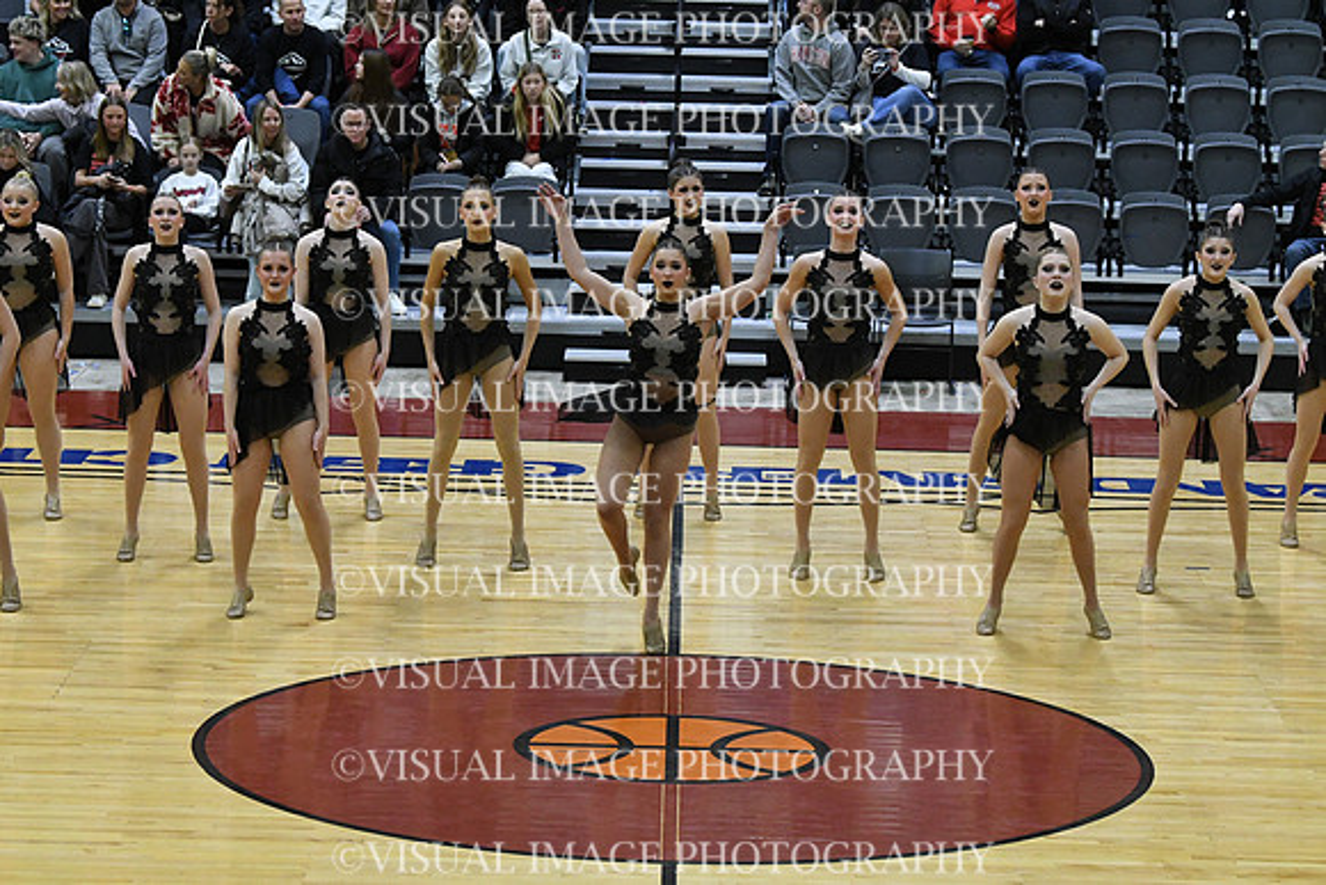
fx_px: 4531
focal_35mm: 123
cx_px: 663
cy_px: 442
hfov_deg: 16.6
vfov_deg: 11.2
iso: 5000
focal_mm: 82
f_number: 4
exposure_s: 1/500
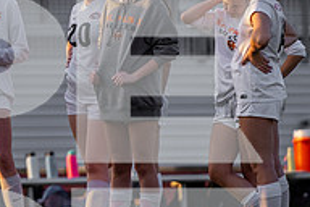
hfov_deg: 2.6
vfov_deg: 1.7
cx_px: -161
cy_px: 44
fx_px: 6863
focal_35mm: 797
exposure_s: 1/3200
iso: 640
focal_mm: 182
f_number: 2.8
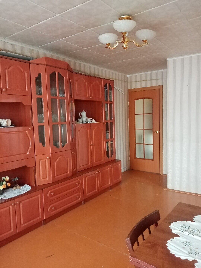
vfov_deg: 67.3
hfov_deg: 53.1
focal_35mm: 26
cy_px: 134
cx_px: 100
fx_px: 201
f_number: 1.8
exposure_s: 1/25
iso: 875
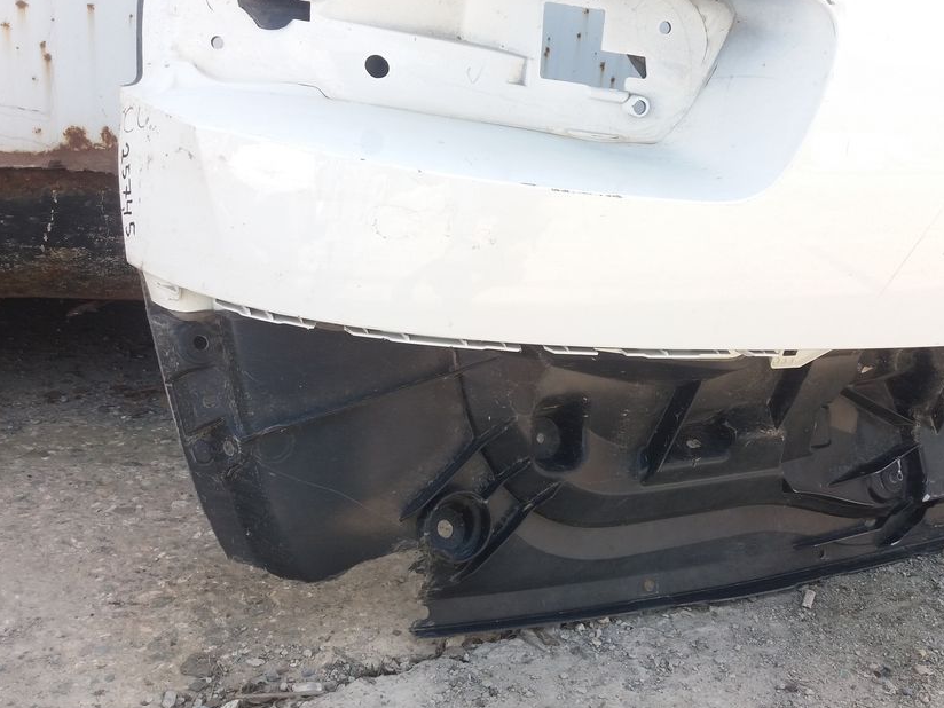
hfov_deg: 53.9
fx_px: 927
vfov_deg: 41.8
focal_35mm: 34
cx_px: 495
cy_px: 361
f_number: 1.9
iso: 64
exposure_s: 1/247
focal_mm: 3.7
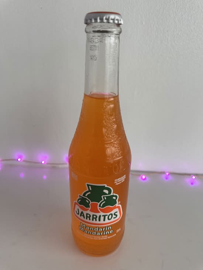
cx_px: 102
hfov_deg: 56.8
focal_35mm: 24
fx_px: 188
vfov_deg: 71.6
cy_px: 135
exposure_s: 1/120
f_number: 1.78
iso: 64
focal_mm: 6.86
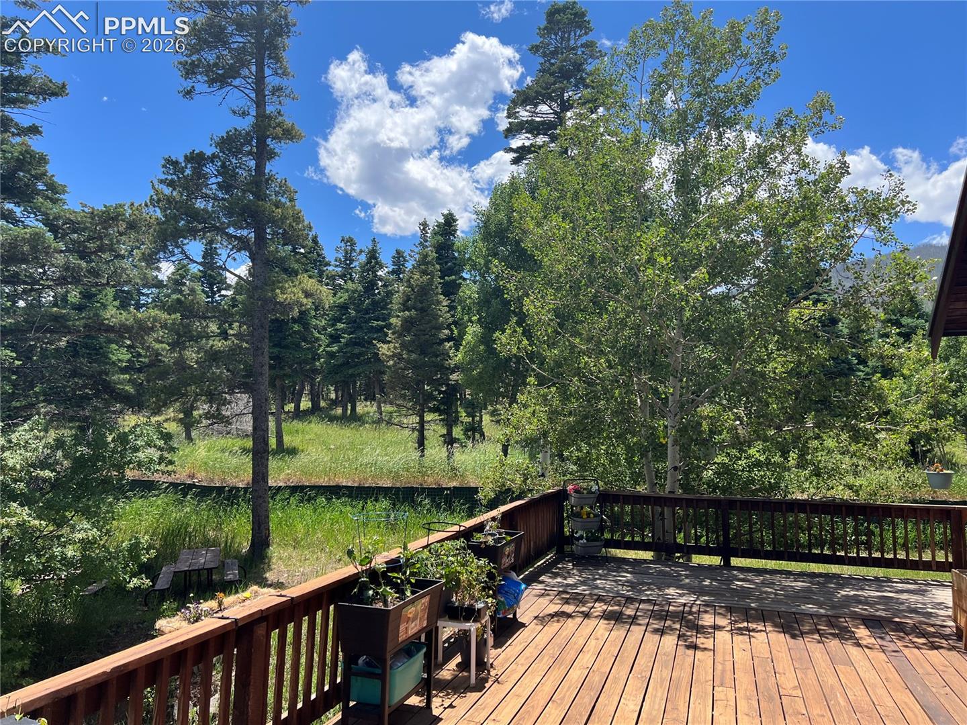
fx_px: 726
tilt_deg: +7.0
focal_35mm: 26
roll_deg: -0.6
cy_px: 362
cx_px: 484
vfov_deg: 53.1
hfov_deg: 67.3
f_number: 1.5
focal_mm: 5.7
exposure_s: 1/2457
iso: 50
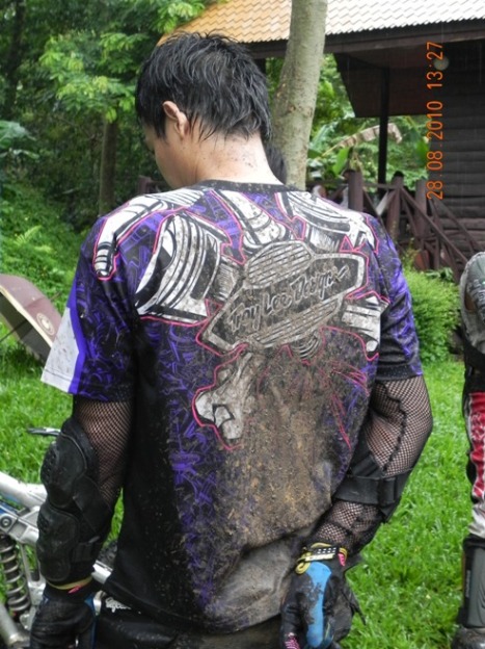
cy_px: 324
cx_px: 242
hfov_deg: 28.0
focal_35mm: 52
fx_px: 973
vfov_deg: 36.8
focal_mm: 9.2
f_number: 3.5
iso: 160
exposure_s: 1/108
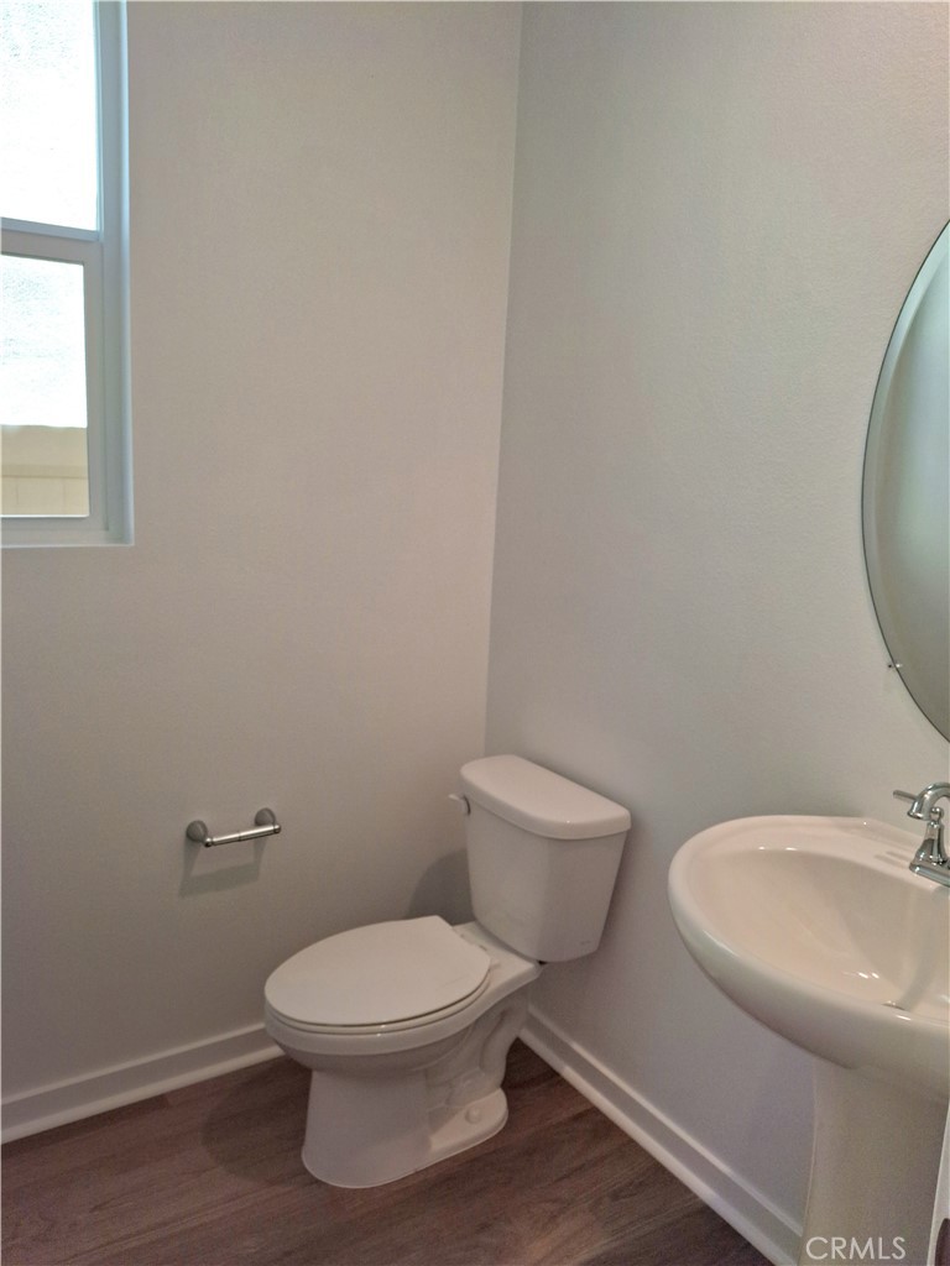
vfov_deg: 69.4
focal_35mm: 25
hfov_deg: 54.9
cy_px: 633
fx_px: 915
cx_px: 475
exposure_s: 1/120
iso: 32
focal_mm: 4.69
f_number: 1.8
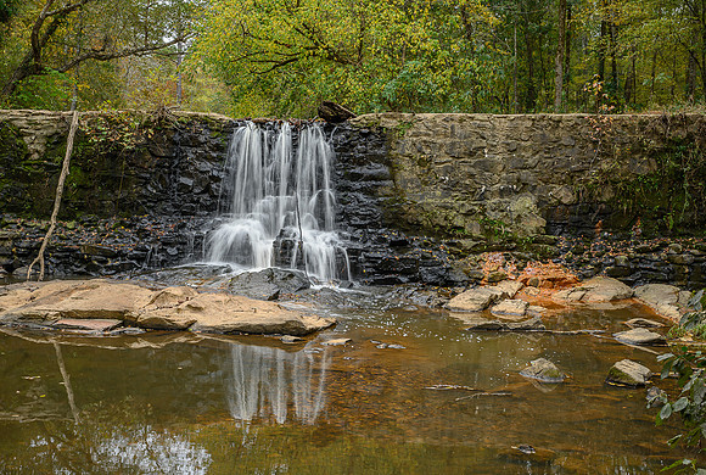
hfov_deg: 46.5
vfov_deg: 32.2
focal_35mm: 42
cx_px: 371
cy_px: 259
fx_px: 822
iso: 50
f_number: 11
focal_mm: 38
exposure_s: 1/8
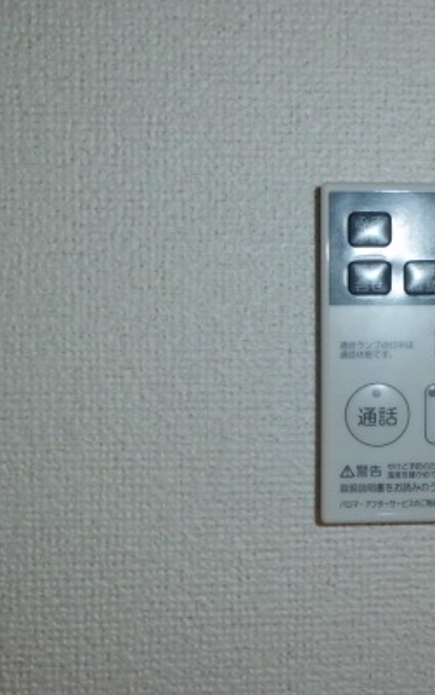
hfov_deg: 28.0
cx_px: 400
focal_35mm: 44
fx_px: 834
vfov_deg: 45.2
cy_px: 335
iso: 64
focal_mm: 4.7
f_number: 2.8
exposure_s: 1/125
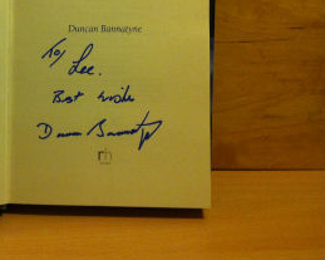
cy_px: 68
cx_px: 31
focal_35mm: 66
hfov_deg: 27.7
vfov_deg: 22.9
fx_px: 635
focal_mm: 3.85
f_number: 2.8
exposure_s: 1/15
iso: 160
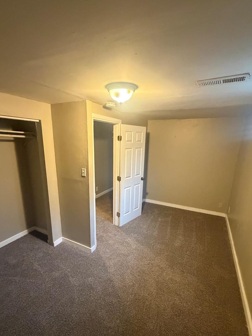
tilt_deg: -15.1
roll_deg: -1.0
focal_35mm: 17
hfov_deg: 74.7
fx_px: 165
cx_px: 122
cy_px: 183
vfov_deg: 90.8
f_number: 2.2
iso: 1000
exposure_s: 1/60
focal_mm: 2.22
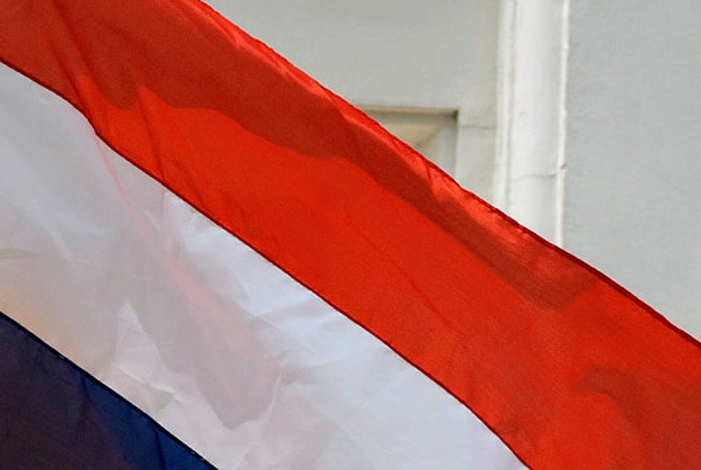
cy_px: 438
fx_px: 4192
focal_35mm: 215
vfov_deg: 6.4
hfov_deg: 9.4
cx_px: -141
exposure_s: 1/400
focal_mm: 48
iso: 160
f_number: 10
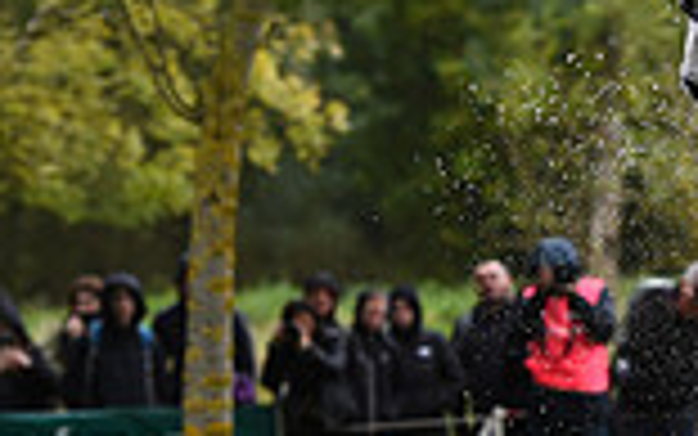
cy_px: 310
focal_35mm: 420
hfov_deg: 4.9
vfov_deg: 3.1
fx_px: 7992
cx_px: 1301
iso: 720
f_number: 4.5
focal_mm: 110
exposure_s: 1/1250
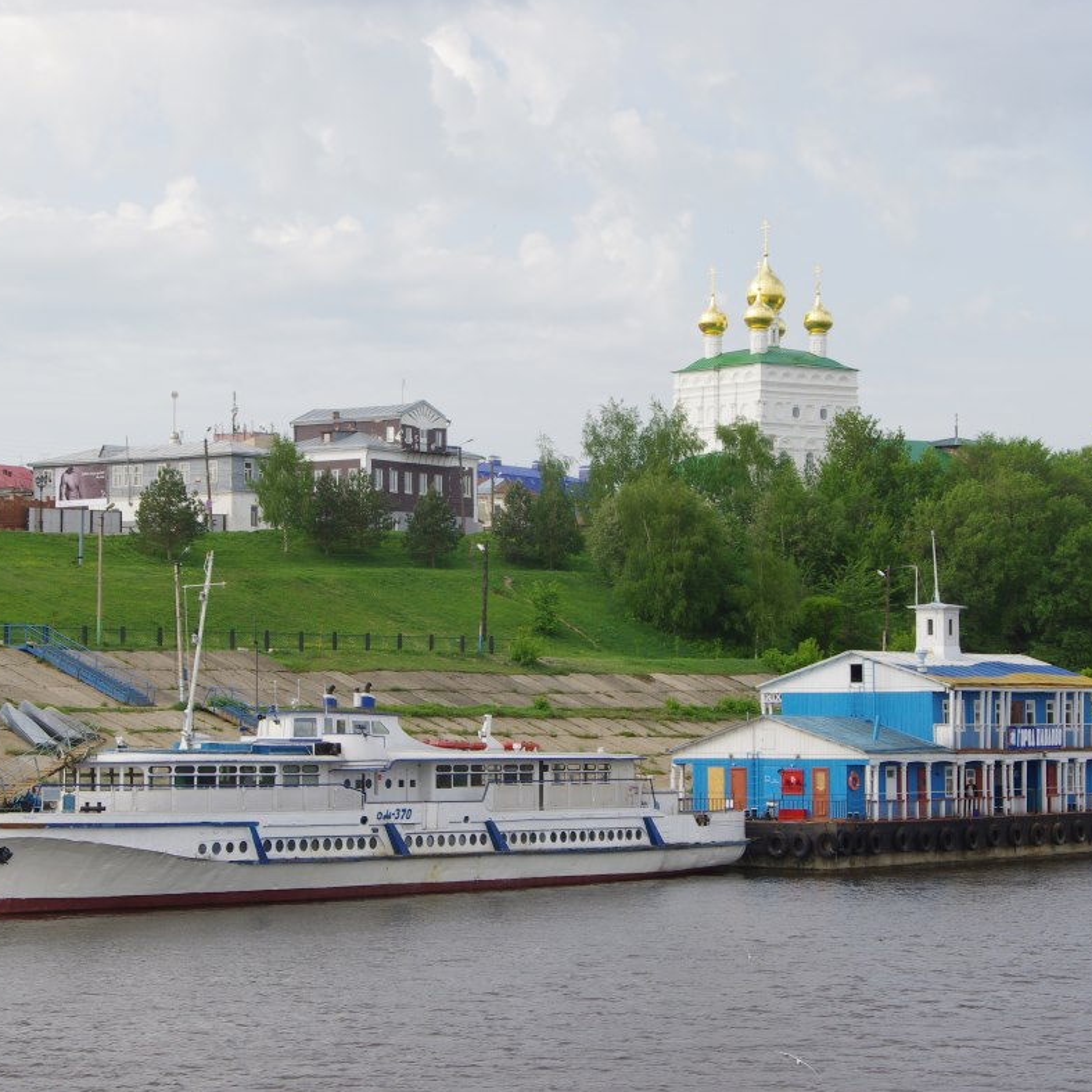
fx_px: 3462
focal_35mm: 97
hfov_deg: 17.9
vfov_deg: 17.9
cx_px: 546
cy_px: 544
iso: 200
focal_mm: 50
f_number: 11
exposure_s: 1/160
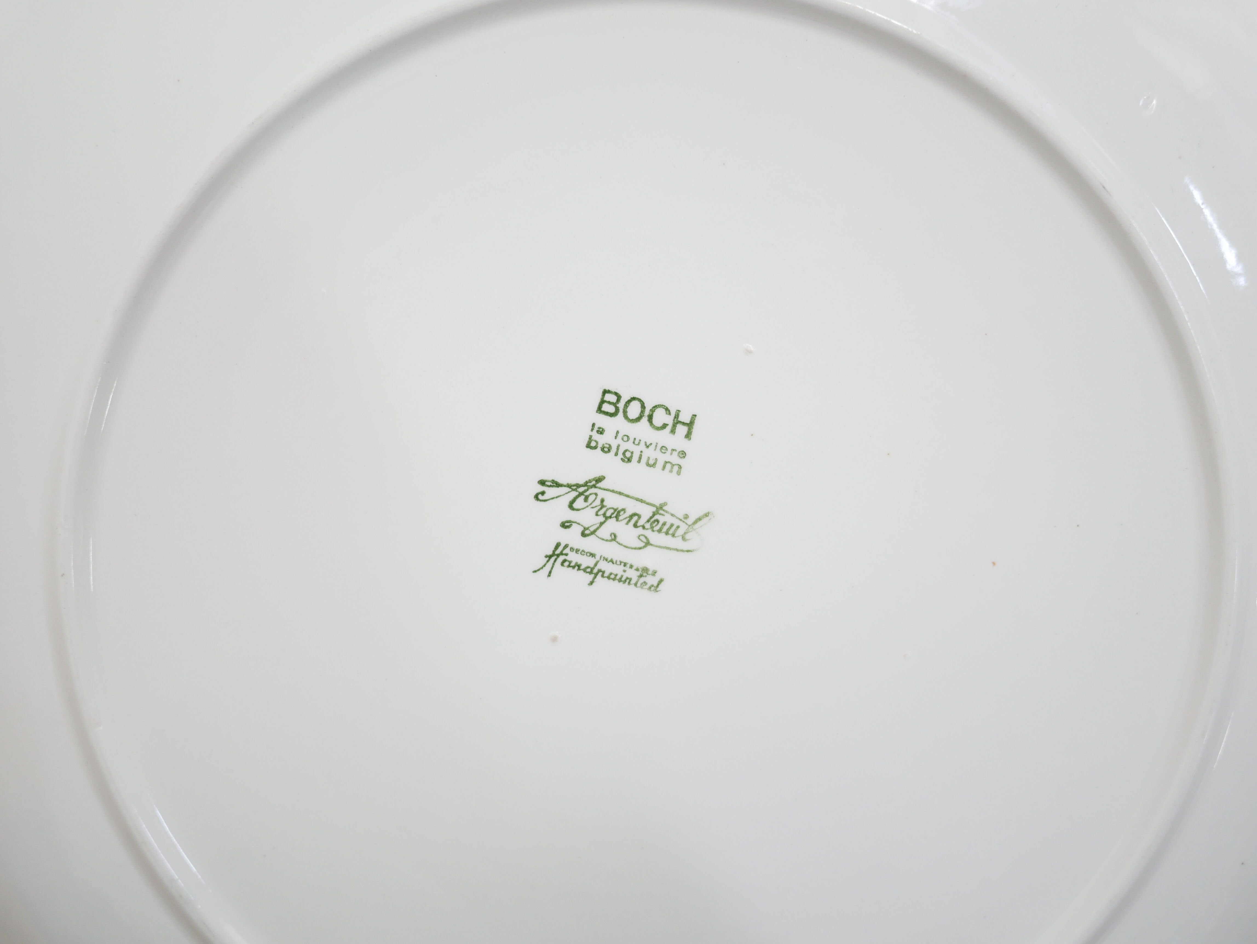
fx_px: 1453
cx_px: 628
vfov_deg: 36.0
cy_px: 472
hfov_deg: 46.8
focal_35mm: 40
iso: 500
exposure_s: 1/60
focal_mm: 20
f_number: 1.7
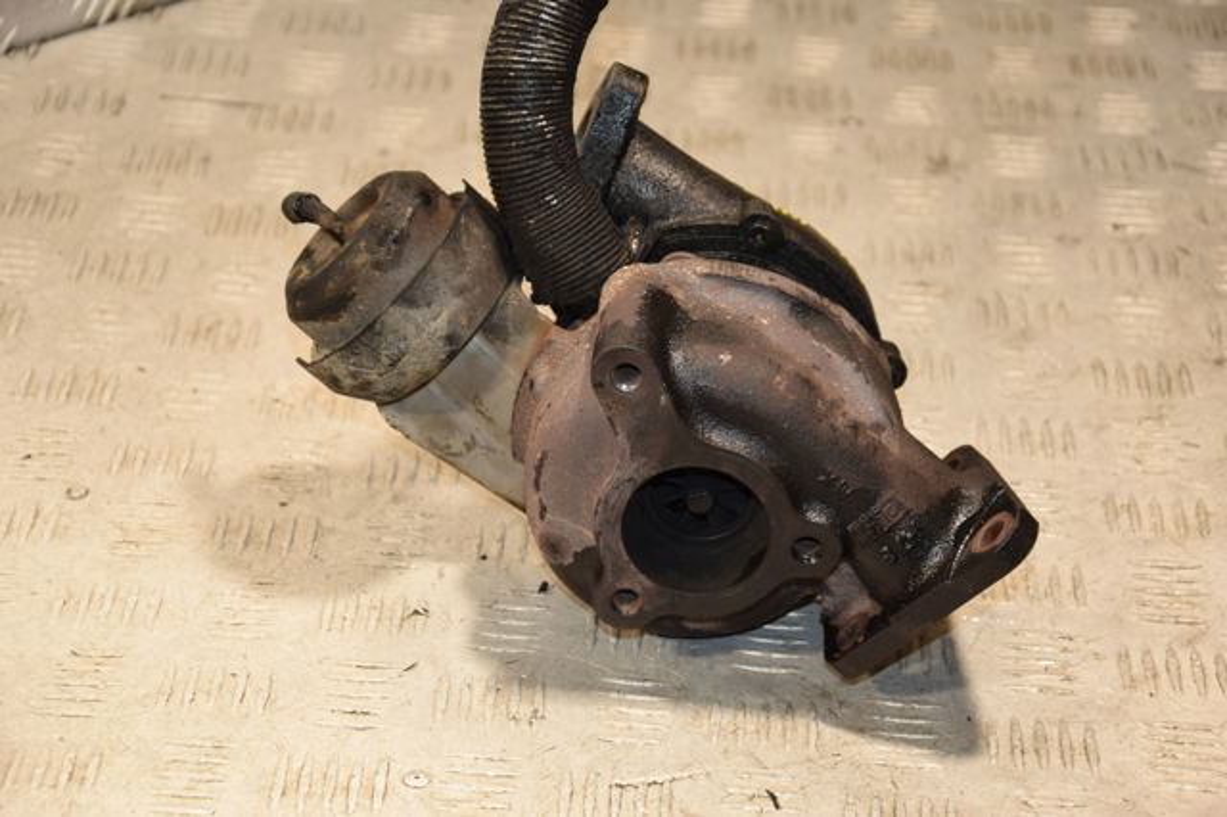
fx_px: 3372
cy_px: 408
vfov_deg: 13.8
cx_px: 614
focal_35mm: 99
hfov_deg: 20.6
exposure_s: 1/200
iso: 800
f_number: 5.3
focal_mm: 66
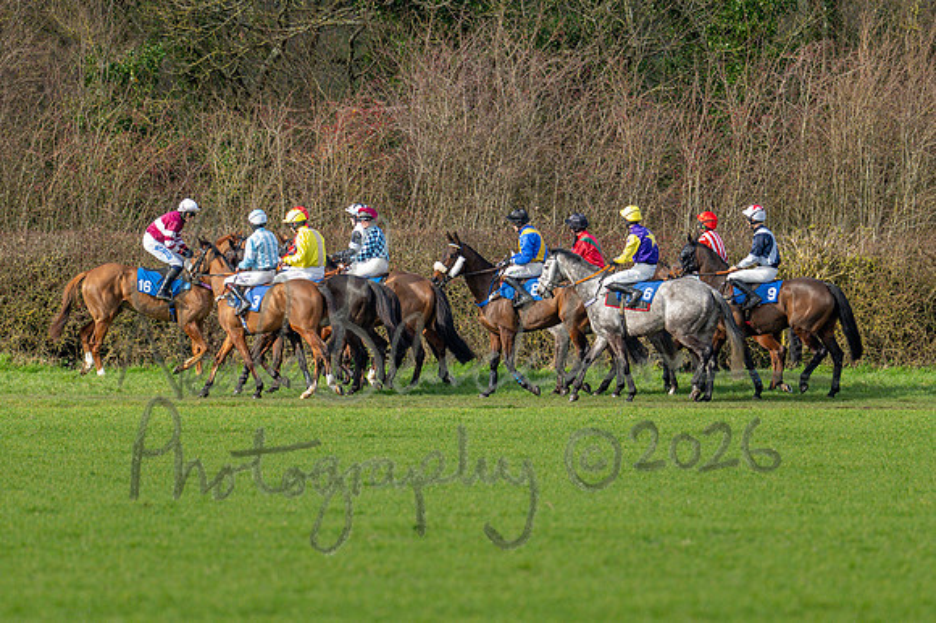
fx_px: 20970
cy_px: 386
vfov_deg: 1.7
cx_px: 502
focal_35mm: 807
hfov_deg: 2.6
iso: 800
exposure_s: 1/1250
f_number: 4.5
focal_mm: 400
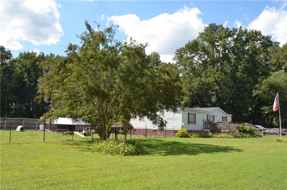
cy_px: 95
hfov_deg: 62.1
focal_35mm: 30
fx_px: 239
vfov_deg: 43.4
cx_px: 144
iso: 1250
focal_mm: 20
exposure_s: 1/800
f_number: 14
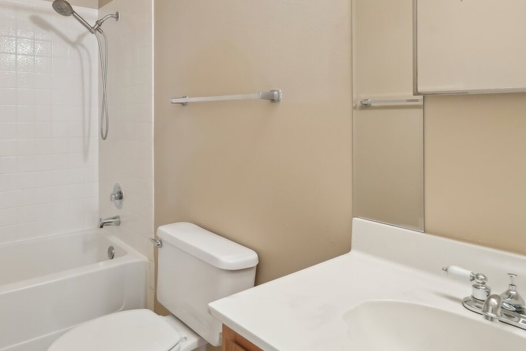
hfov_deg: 70.4
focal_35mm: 25
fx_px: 365
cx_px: 199
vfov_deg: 49.9
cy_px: 103
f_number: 8
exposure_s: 1/8
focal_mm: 14
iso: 500
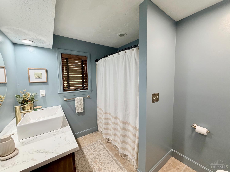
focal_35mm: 14
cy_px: 86
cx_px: 115
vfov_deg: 85.7
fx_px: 93
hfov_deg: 102.1
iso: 200
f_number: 2.2
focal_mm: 2.22
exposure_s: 1/60
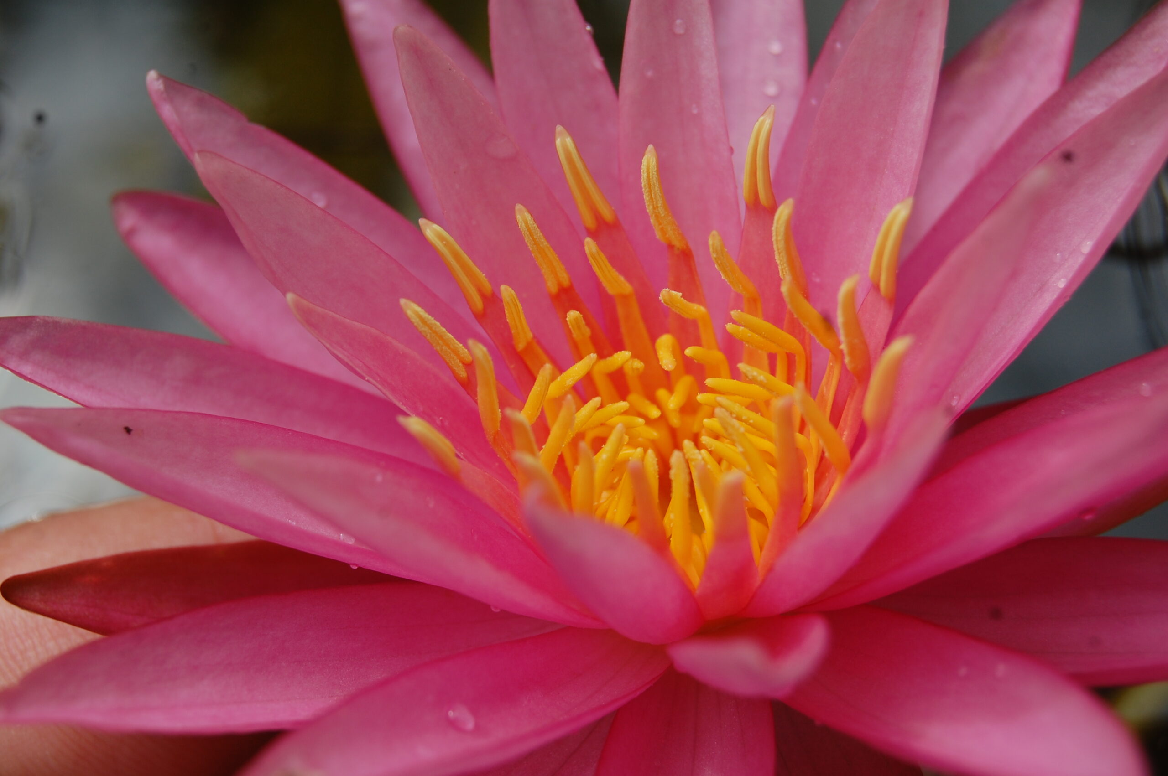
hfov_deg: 24.6
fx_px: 2674
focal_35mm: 82
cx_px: 584
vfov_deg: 16.5
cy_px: 388
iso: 200
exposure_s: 1/250
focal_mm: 55
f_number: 9
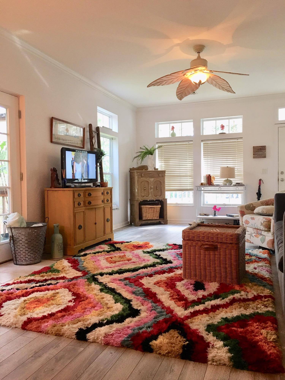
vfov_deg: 61.7
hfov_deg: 48.2
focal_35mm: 29
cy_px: 190
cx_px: 142
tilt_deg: -0.3
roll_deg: +1.5
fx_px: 318
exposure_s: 1/30
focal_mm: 4.15
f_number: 2.2
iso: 40
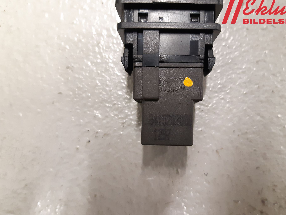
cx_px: 158
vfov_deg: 48.2
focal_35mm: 29
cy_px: 117
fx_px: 240
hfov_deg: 61.5
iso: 250
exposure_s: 1/33
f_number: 1.7
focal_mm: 3.93
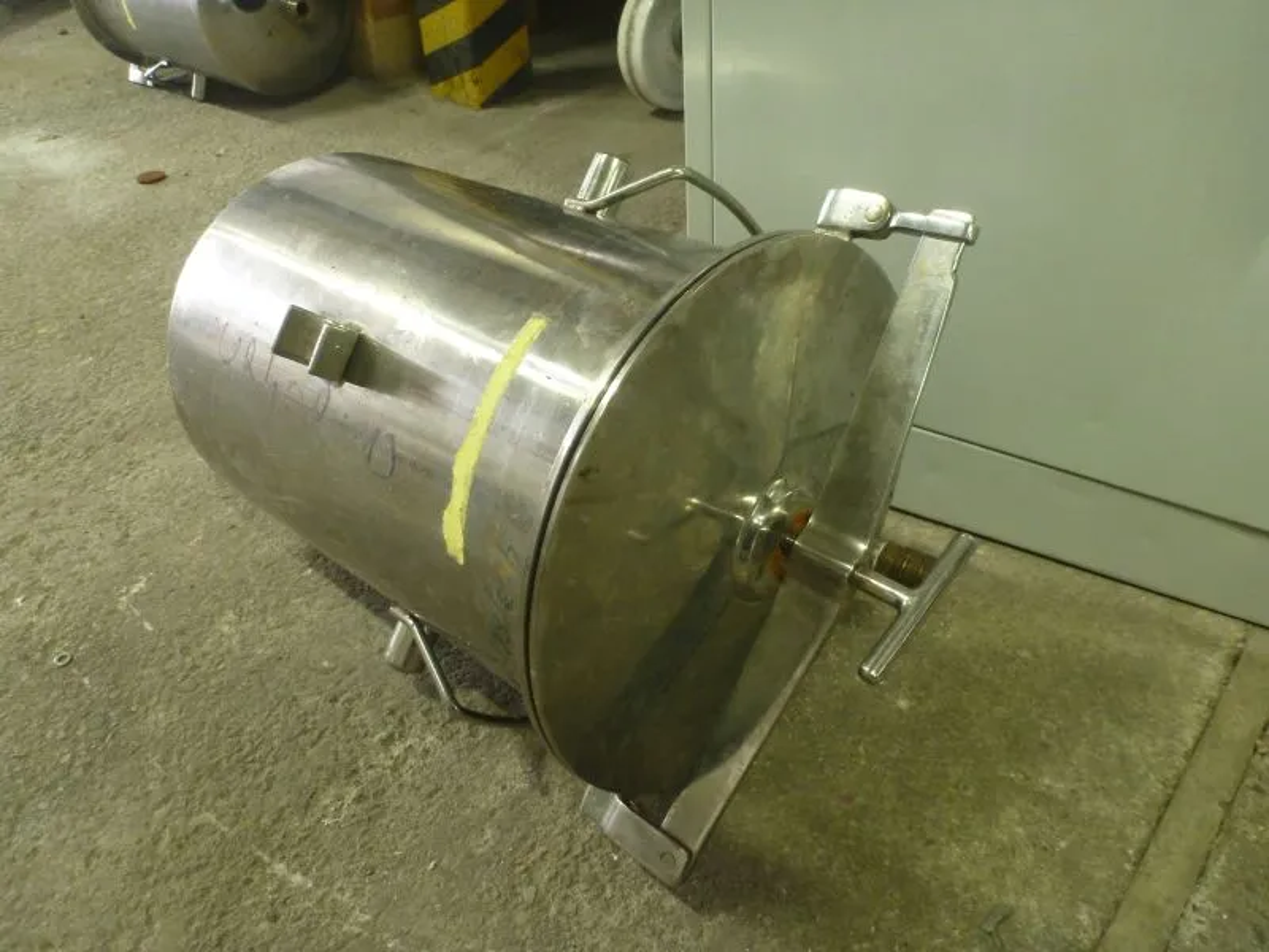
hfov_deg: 63.4
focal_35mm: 28
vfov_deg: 49.7
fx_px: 1026
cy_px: 476
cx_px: 634
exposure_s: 1/6
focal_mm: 4.9
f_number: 3.3
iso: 400
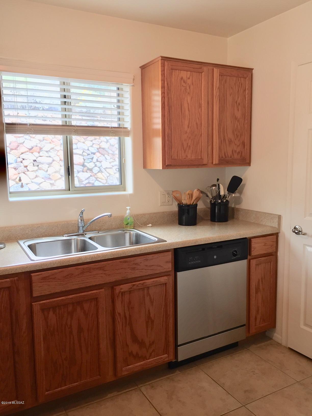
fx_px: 349
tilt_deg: -7.4
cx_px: 156
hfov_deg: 48.2
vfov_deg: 61.7
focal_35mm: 29
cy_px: 208
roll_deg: -0.5
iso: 32
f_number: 2.2
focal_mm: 4.15
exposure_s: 1/50
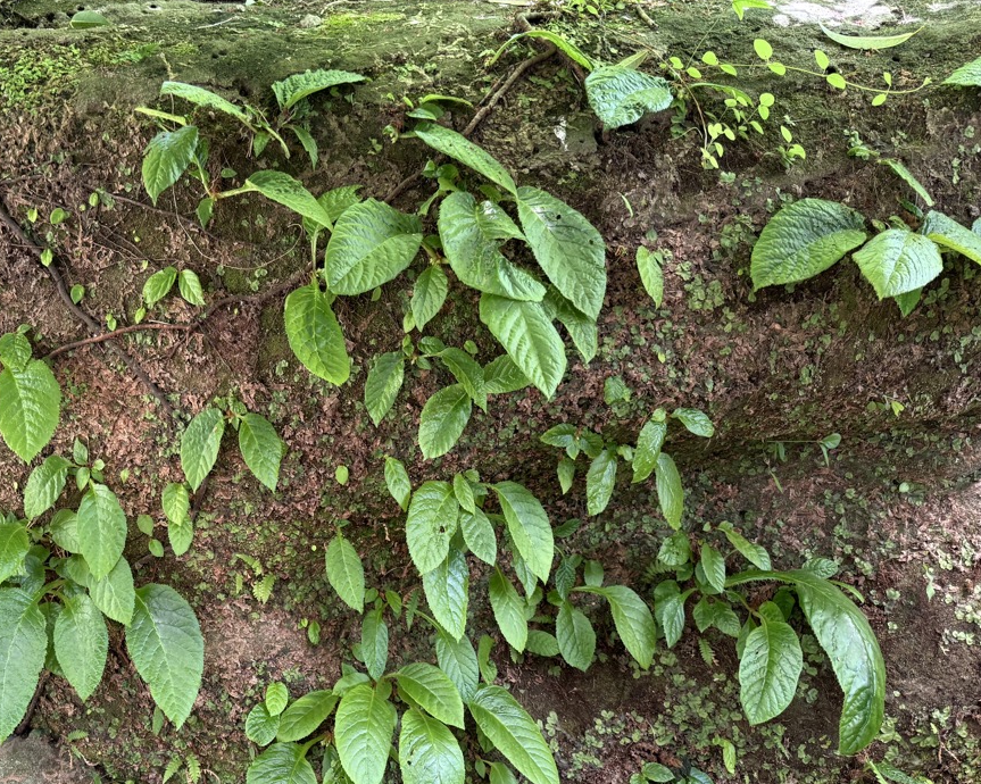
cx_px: 217
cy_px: 529
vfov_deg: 38.7
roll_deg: -0.3
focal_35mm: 38
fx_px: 1103
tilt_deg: -12.2
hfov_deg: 45.8
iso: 125
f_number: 1.78
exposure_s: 1/121
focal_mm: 6.76
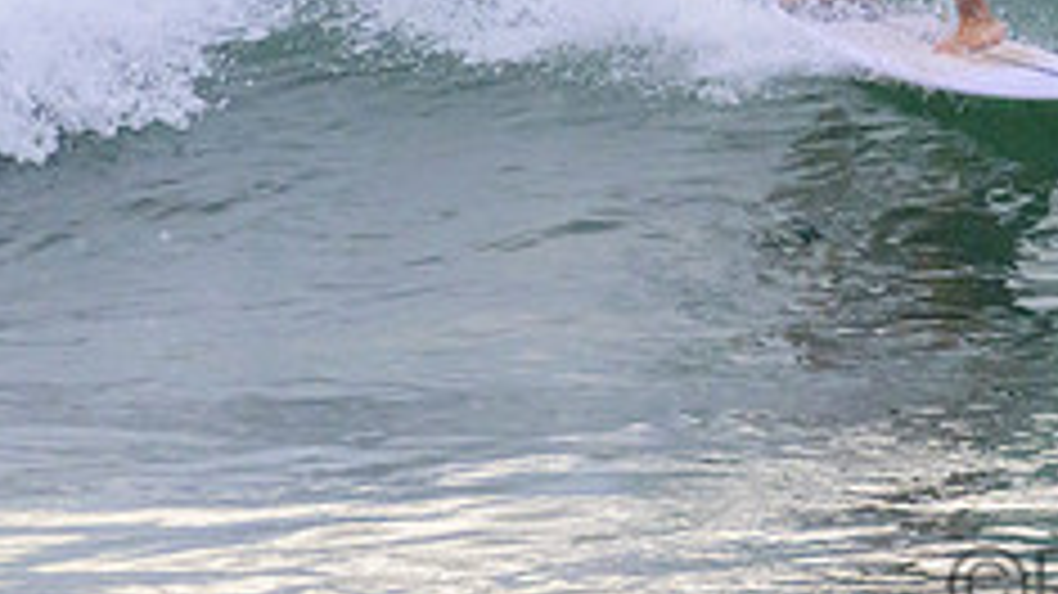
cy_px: -160
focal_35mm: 2072
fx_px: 58108
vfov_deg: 0.6
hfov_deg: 1.0
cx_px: 1297
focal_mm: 800
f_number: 11
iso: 3200
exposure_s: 1/2000
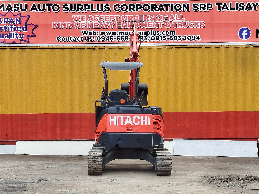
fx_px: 217
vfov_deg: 48.2
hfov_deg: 61.7
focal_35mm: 29
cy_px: 97
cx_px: 130
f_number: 1.7
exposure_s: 1/195
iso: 50
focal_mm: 5.31
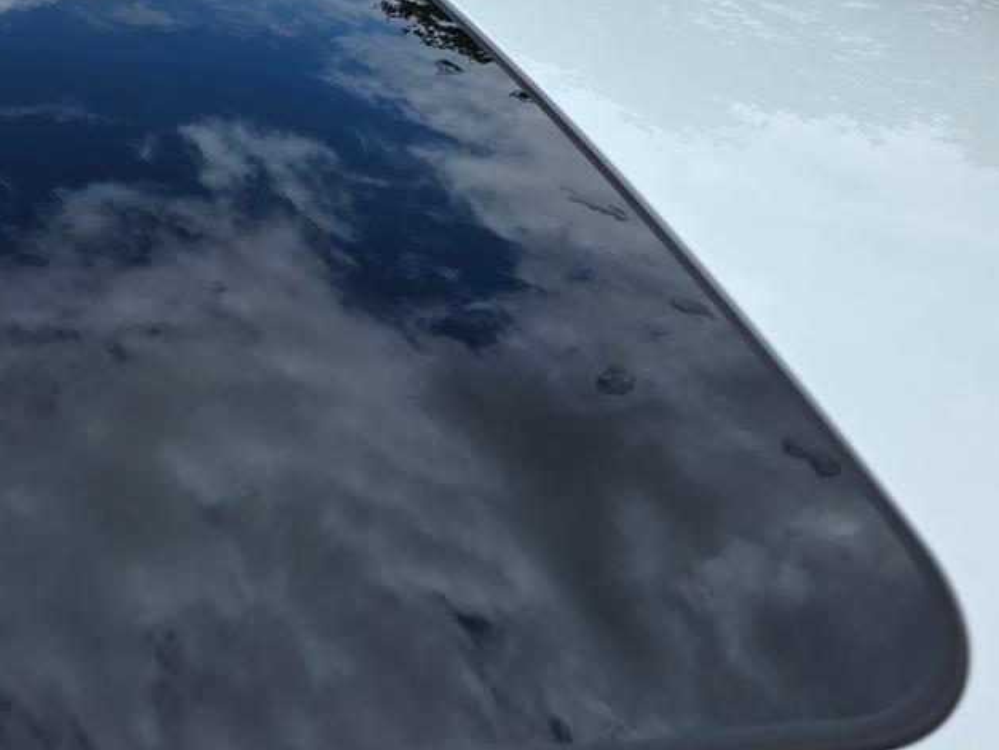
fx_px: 1357
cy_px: 292
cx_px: 241
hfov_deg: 39.3
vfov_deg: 30.8
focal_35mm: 47
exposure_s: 1/7944
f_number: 1.7
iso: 64
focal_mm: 6.3
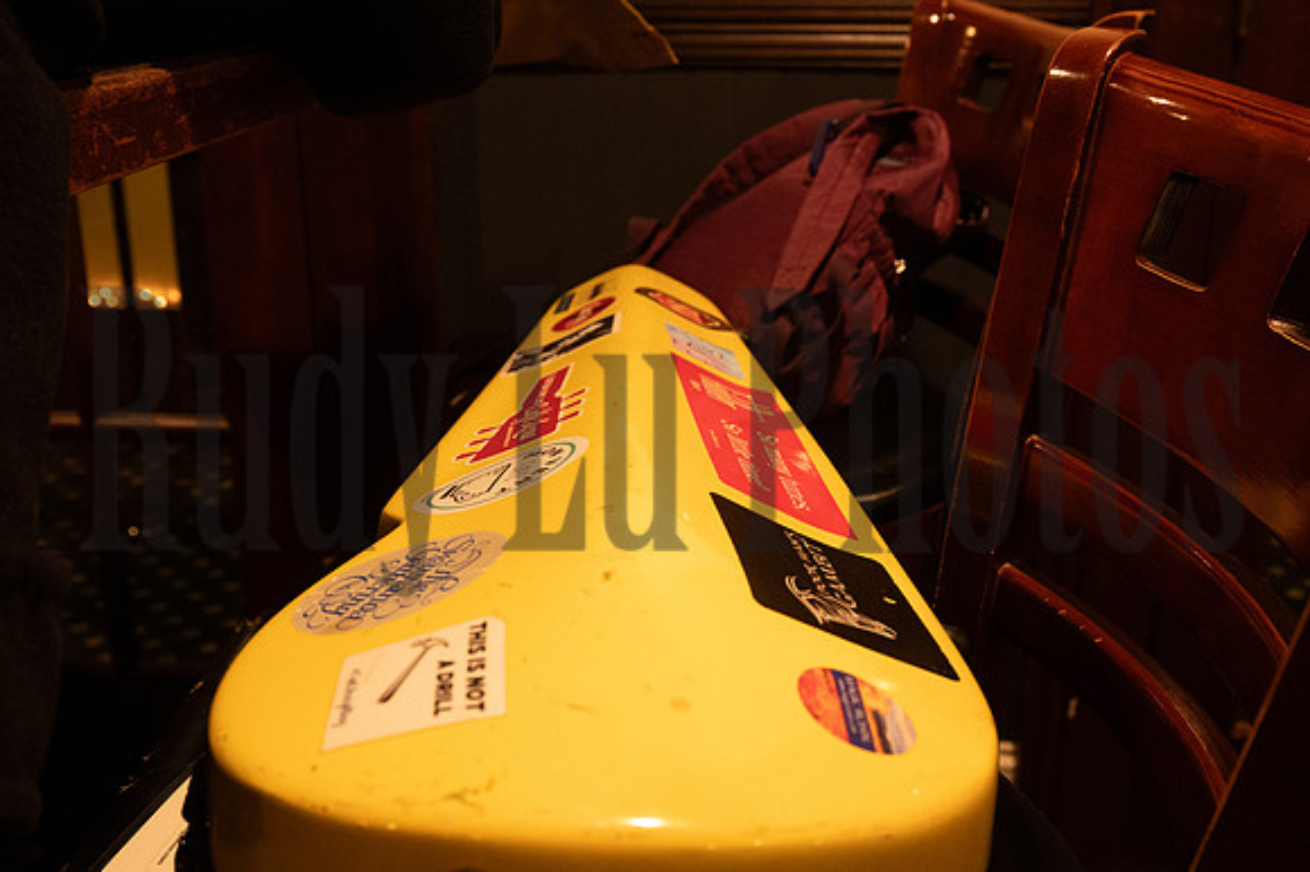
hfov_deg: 50.7
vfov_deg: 35.0
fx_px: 1382
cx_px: 655
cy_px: 436
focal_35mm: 38
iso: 6400
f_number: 8
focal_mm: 38
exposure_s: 1/40
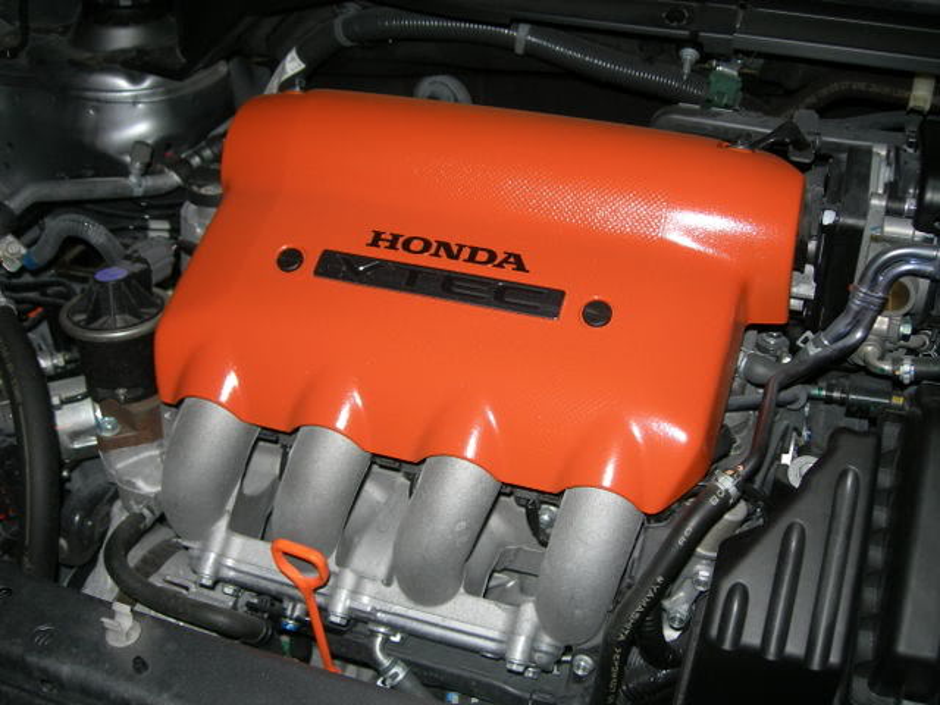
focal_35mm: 38
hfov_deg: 49.0
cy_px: 352
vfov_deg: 37.7
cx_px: 470
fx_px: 1032
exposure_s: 1/60.1
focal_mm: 7.8
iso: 50
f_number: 2.8
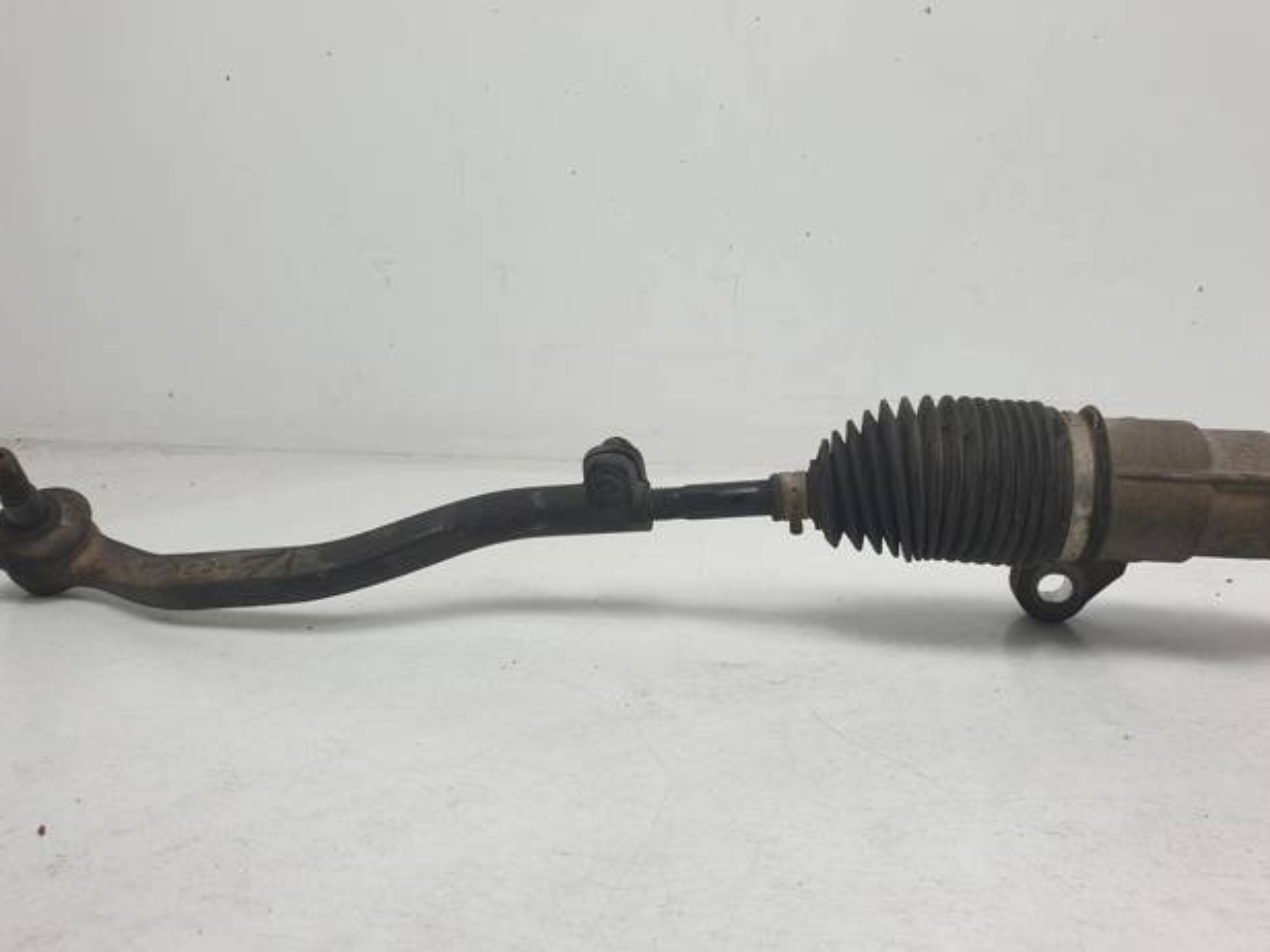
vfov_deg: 51.3
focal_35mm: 27
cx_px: 631
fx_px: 991
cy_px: 491
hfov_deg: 65.3
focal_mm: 4.3
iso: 50
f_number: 2.4
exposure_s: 1/239
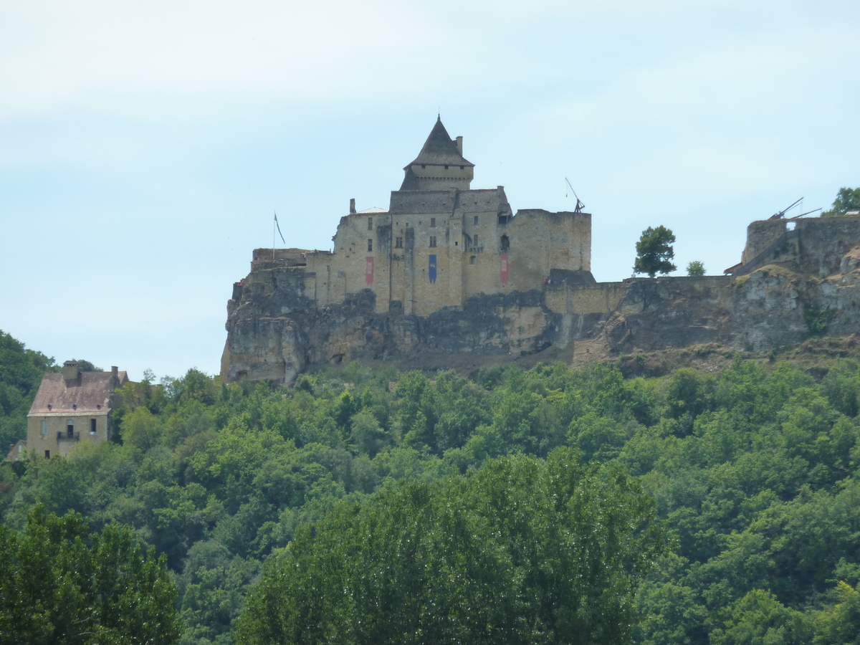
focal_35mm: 260
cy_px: 322
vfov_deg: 5.7
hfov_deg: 7.6
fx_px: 6459
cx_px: 430
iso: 125
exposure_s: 1/400
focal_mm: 42.6
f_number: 4.7
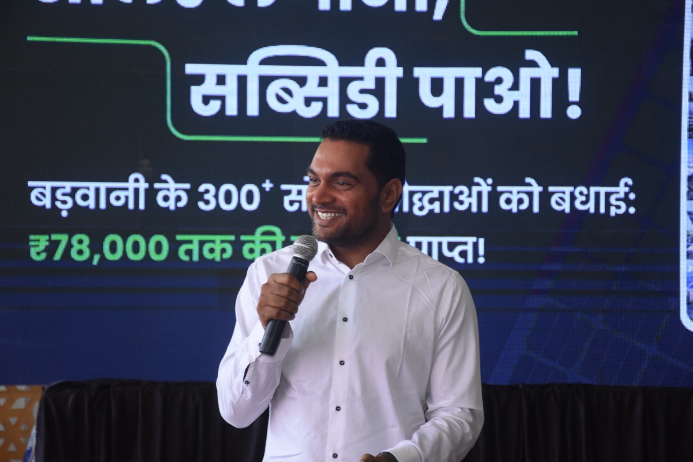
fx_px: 2165
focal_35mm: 112
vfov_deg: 12.2
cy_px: 231
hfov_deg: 18.2
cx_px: 346
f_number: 5
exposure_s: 1/160
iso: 1250
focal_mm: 75
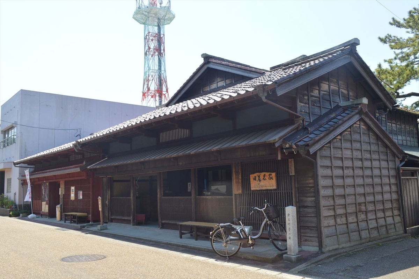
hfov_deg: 62.0
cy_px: 140
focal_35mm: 30
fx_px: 349
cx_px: 210
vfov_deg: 43.5
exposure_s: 1/320
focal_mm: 20
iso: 400
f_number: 9
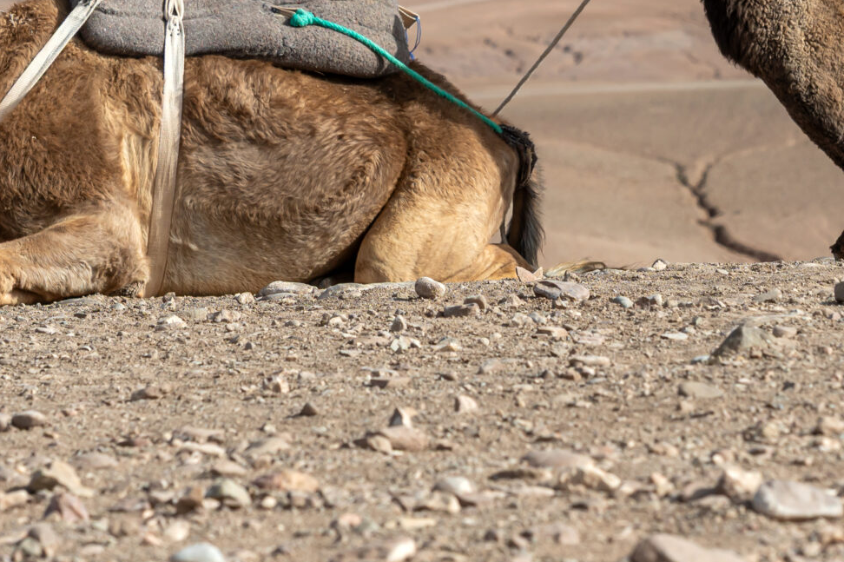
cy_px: -33
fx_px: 6912
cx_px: 413
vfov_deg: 4.6
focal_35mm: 295
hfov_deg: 7.0
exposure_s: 1/1250
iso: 250
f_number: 8
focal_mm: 112
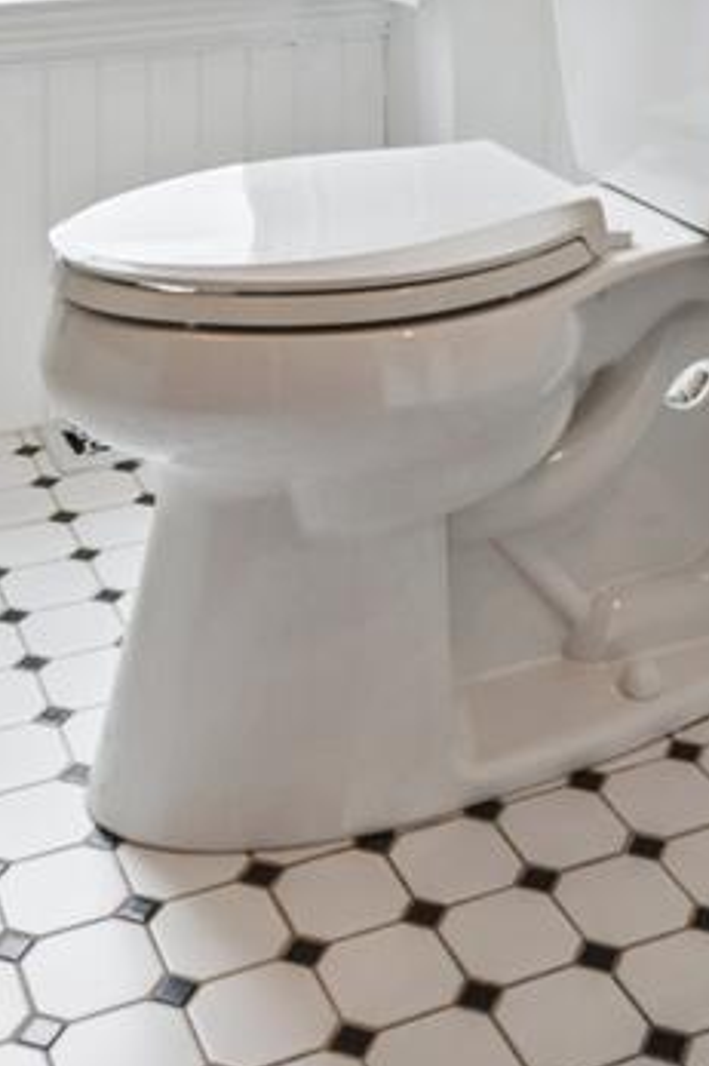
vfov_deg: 26.3
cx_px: 490
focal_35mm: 62
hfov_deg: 21.8
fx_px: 1833
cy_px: -398
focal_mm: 14
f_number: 9
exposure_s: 1/100
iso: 250
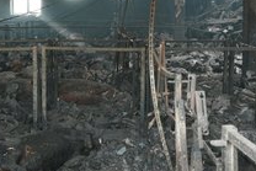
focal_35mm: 52
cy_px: 29
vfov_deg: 25.5
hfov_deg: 37.9
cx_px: 96
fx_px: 370
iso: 1600
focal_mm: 27
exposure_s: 1/60.2
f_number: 5.6
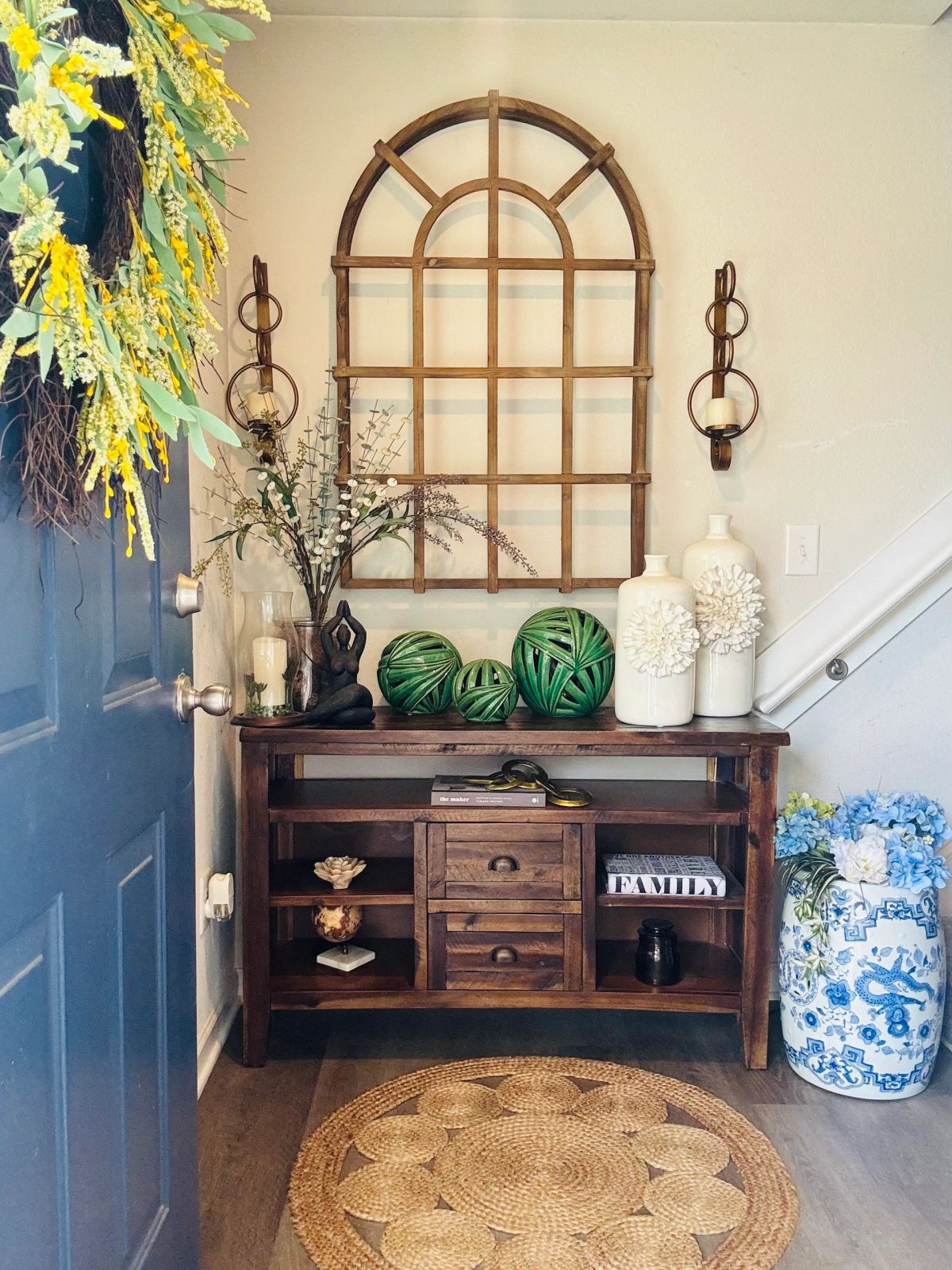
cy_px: 635
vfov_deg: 60.0
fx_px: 1100
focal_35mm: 30
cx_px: 476
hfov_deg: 46.8
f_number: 1.9
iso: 100
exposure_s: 1/60
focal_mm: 2.69
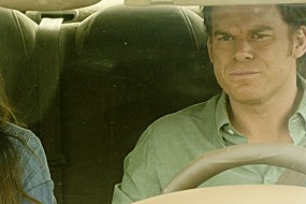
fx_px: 2795
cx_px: 81
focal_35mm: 329
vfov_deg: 4.2
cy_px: 112
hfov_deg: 6.3
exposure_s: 1/125
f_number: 8
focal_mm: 125
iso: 1250
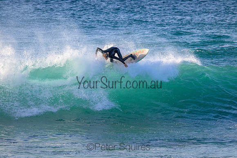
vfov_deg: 3.0
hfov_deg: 4.5
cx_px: 118
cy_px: 79
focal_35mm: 460
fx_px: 3029
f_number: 10
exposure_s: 1/2000
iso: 2800
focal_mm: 460
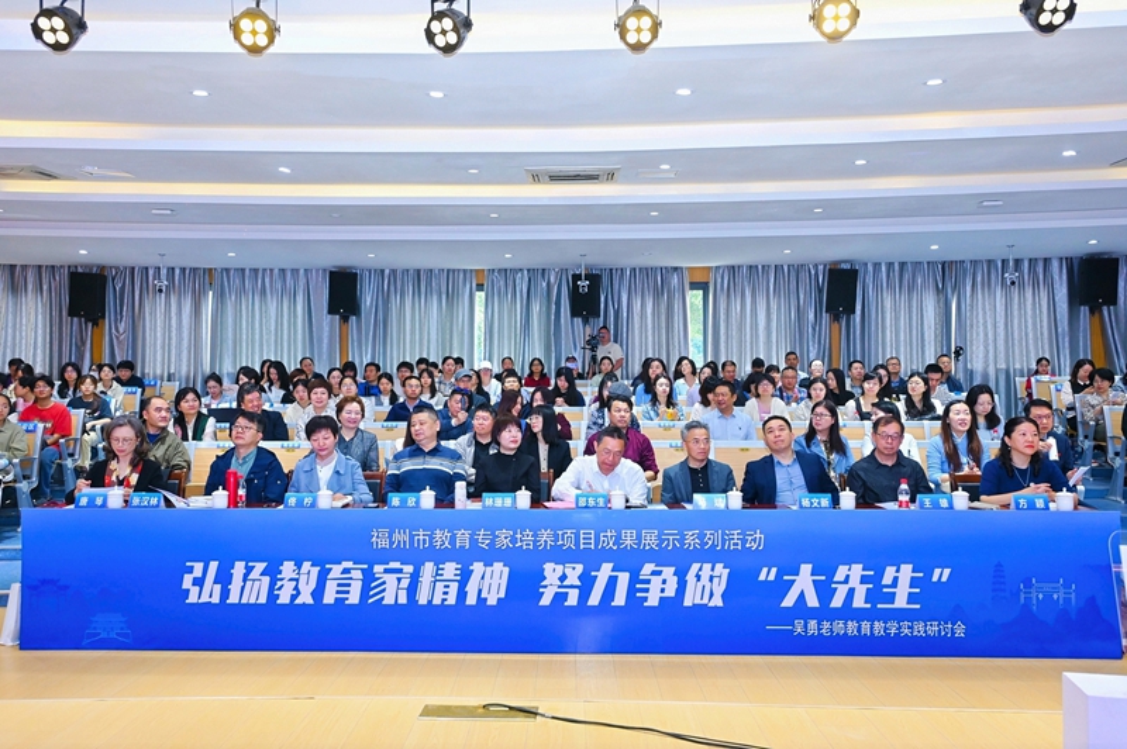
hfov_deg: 68.4
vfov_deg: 48.7
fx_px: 829
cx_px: 564
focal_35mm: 26
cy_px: 374
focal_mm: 26.5
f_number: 4
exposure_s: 1/161
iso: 1000
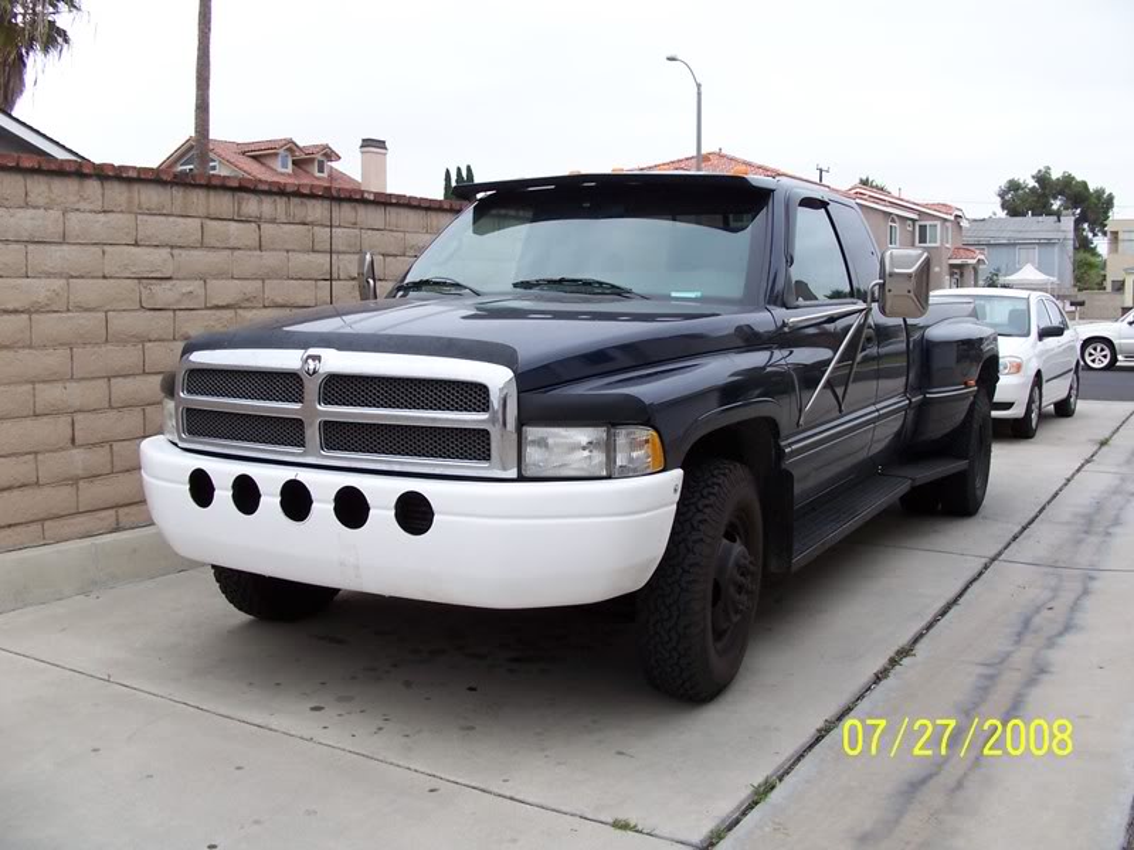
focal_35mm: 35
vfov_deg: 40.7
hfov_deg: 52.6
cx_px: 567
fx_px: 1147
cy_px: 425
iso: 80
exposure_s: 1/500
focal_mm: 6
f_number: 2.8
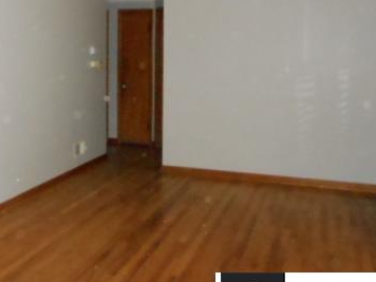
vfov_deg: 31.8
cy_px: 82
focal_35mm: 45
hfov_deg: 41.4
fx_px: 489
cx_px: 120
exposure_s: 1/25
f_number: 3.7
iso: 1250
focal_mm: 4.5
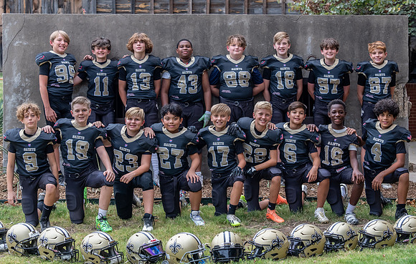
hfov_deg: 24.8
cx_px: 234
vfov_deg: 16.0
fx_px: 944
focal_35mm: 83
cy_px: 119
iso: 1000
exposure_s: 1/320
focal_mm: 70
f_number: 4
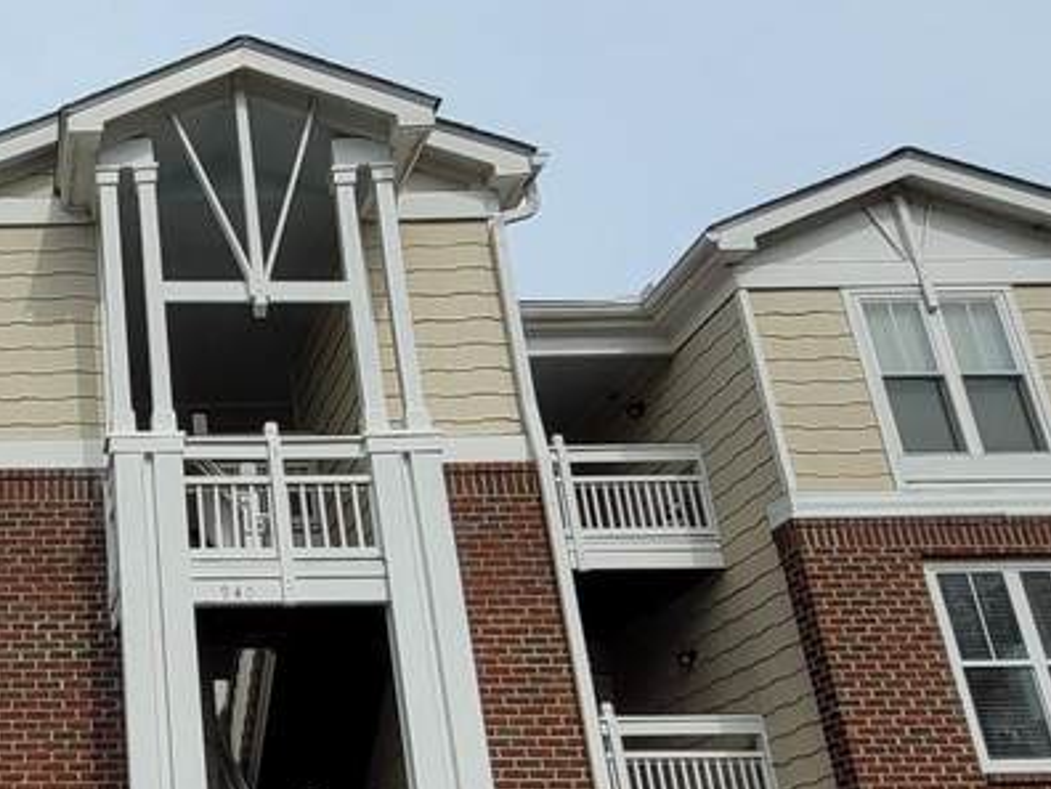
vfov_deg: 33.9
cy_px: 545
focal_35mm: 42
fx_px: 1275
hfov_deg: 37.7
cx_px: -96
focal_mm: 1.74
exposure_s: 1/2222
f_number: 2.2
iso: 40
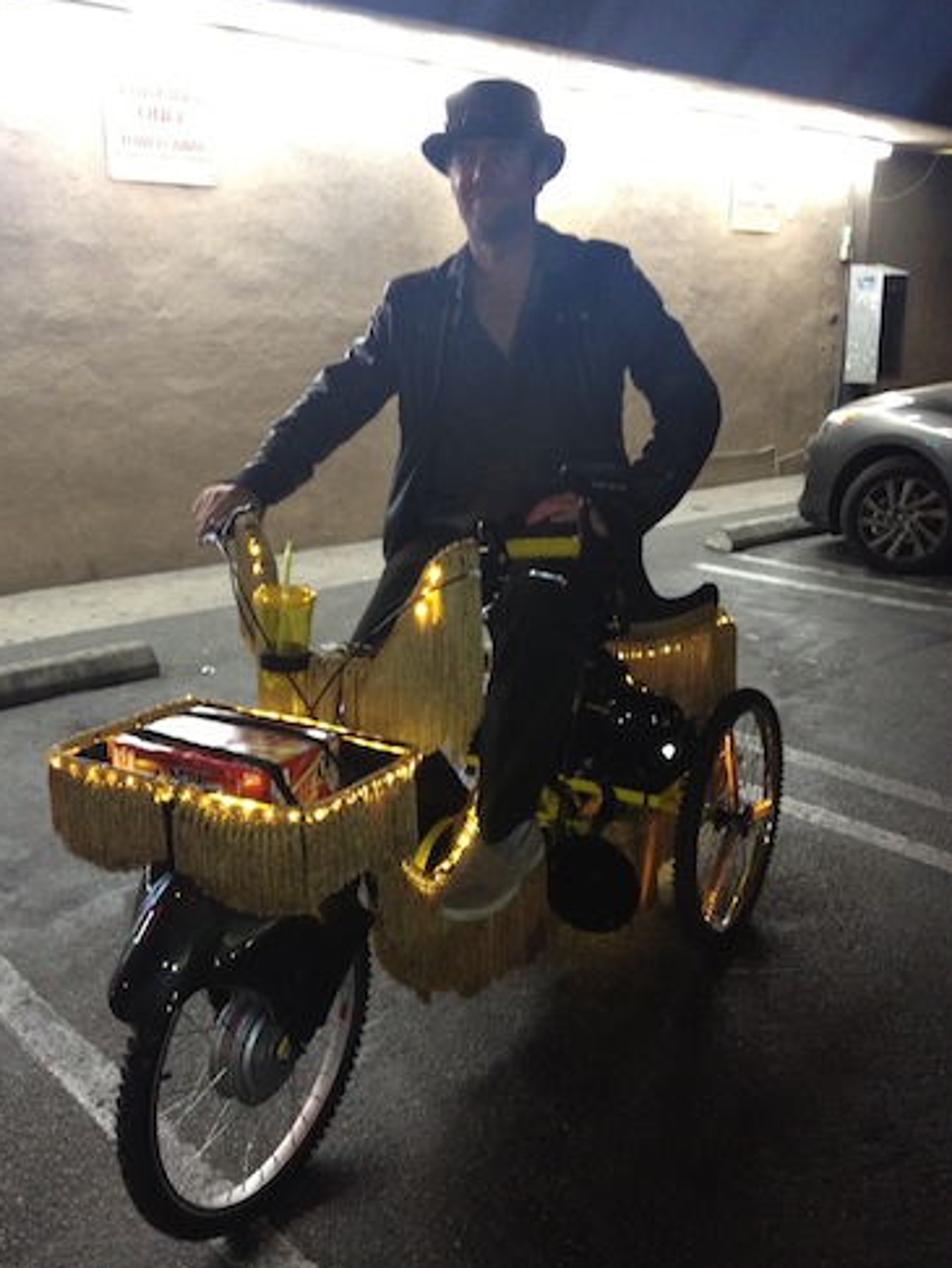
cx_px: 476
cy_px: 642
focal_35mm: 36
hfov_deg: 39.7
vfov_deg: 51.3
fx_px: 1319
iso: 250
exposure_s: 1/20
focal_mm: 4.28
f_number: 2.4
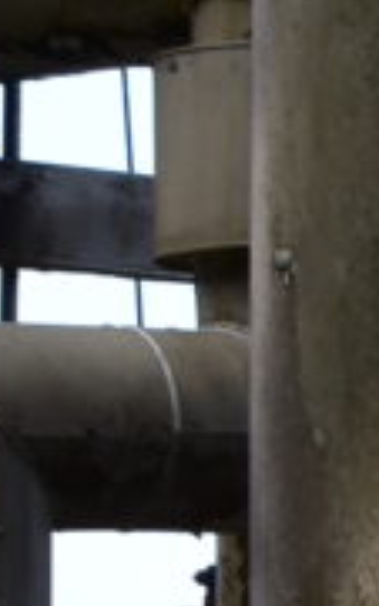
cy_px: 750
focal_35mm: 395
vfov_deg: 5.3
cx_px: 1362
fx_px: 6533
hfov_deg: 3.2
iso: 400
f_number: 10
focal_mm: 26
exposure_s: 1/250
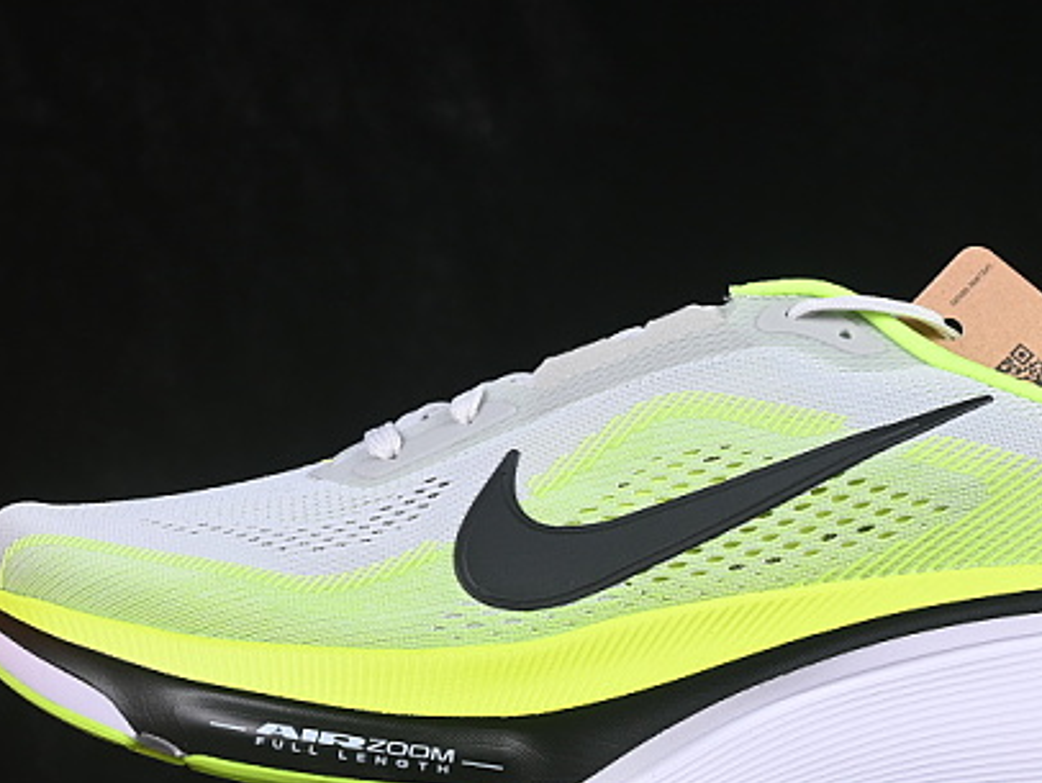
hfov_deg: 13.9
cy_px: 397
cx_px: 678
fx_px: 4277
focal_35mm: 142
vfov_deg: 10.5
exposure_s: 1/80
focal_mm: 50
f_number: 8
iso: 160
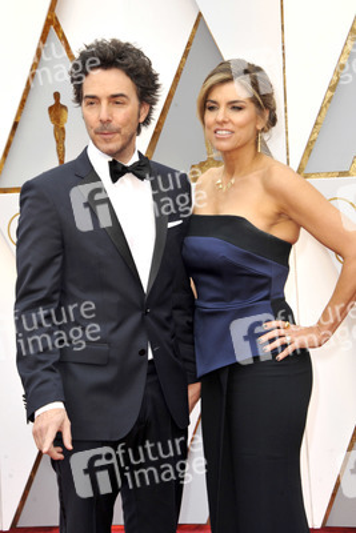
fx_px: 1719
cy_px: 266
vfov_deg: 17.6
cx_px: 178
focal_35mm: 116
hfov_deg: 11.8
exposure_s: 1/250
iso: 1000
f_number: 7.1
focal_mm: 116
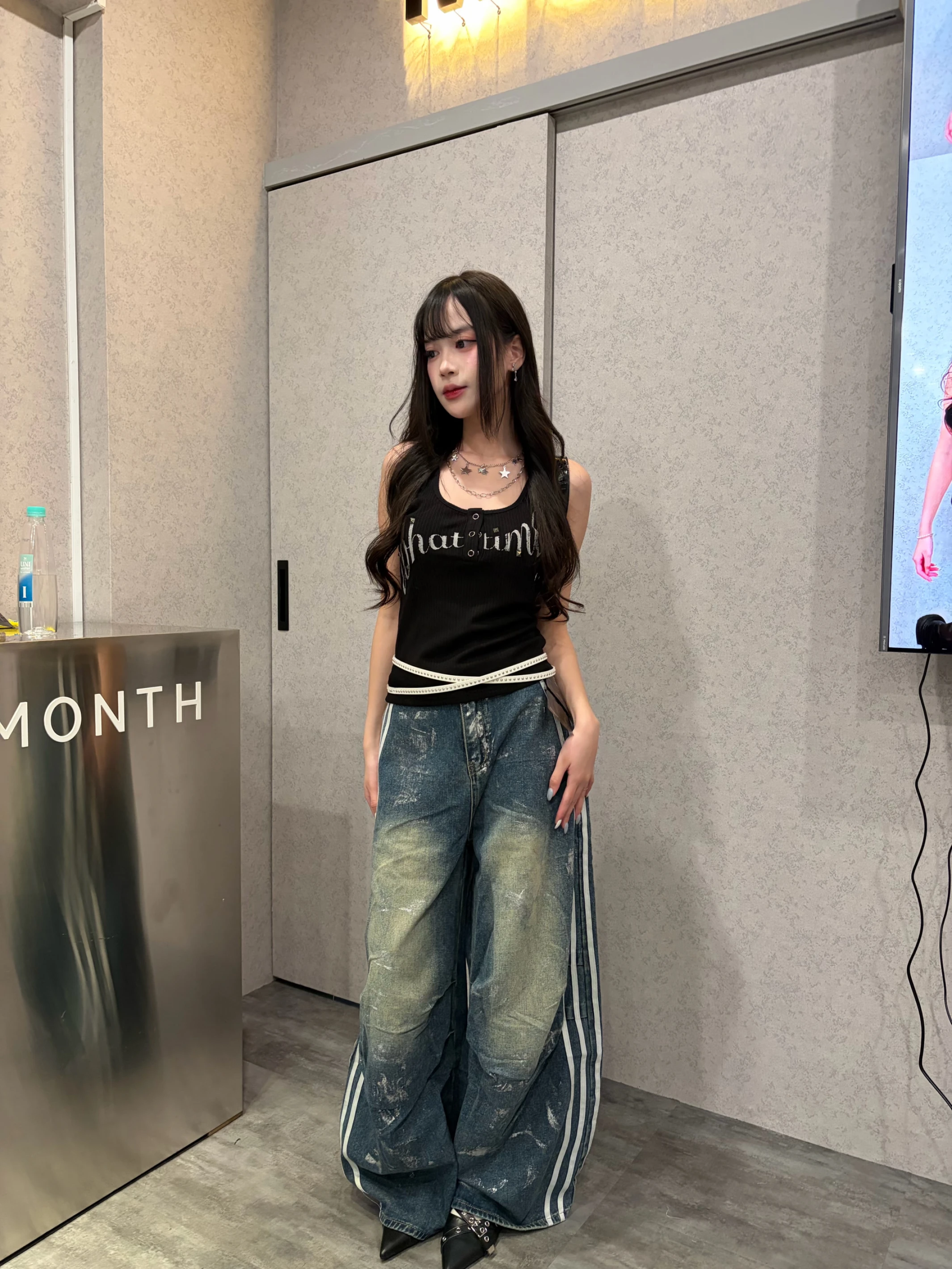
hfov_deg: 53.1
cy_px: 634
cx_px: 476
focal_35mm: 26
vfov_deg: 67.3
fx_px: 953
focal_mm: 5.96
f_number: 1.6
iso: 250
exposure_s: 1/60
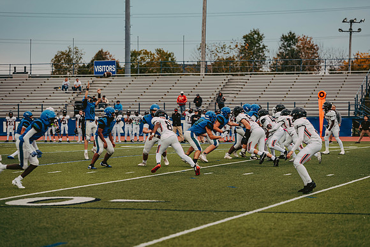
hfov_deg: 16.8
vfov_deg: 11.2
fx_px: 1254
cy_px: 124
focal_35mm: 122
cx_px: 185
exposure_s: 1/500
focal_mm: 122
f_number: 3.2
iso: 800
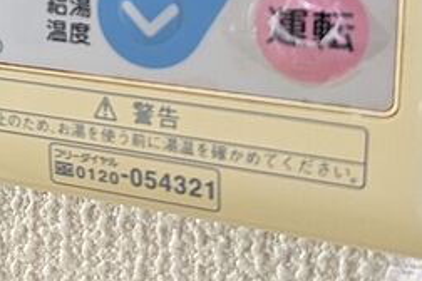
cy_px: -90
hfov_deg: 30.0
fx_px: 774
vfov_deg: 19.0
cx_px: 103
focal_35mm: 66
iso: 974
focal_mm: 5.43
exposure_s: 1/120
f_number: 1.89
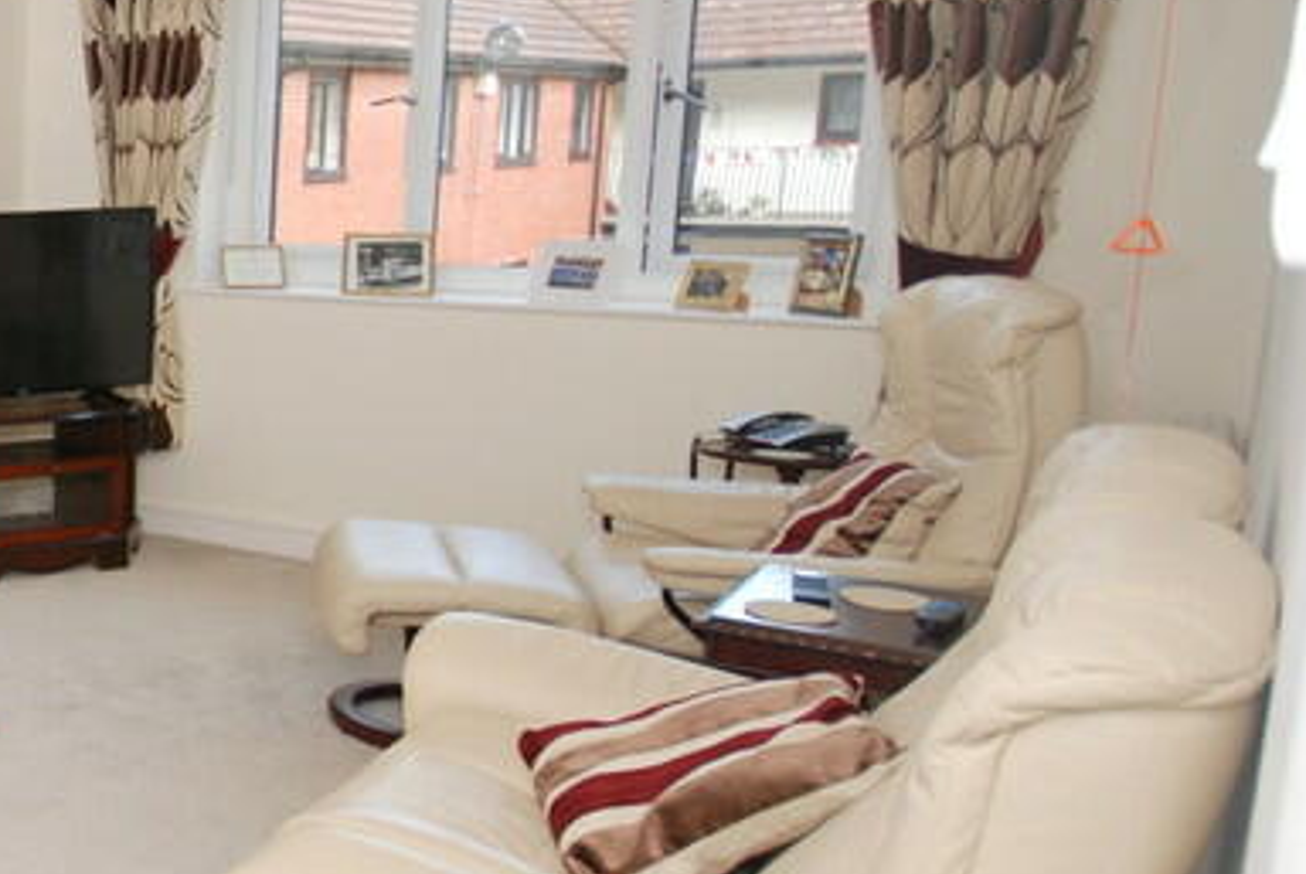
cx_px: -425
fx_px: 1453
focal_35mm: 40
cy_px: 379
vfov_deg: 33.4
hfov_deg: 33.7
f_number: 4
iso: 400
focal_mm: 10
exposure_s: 1/60
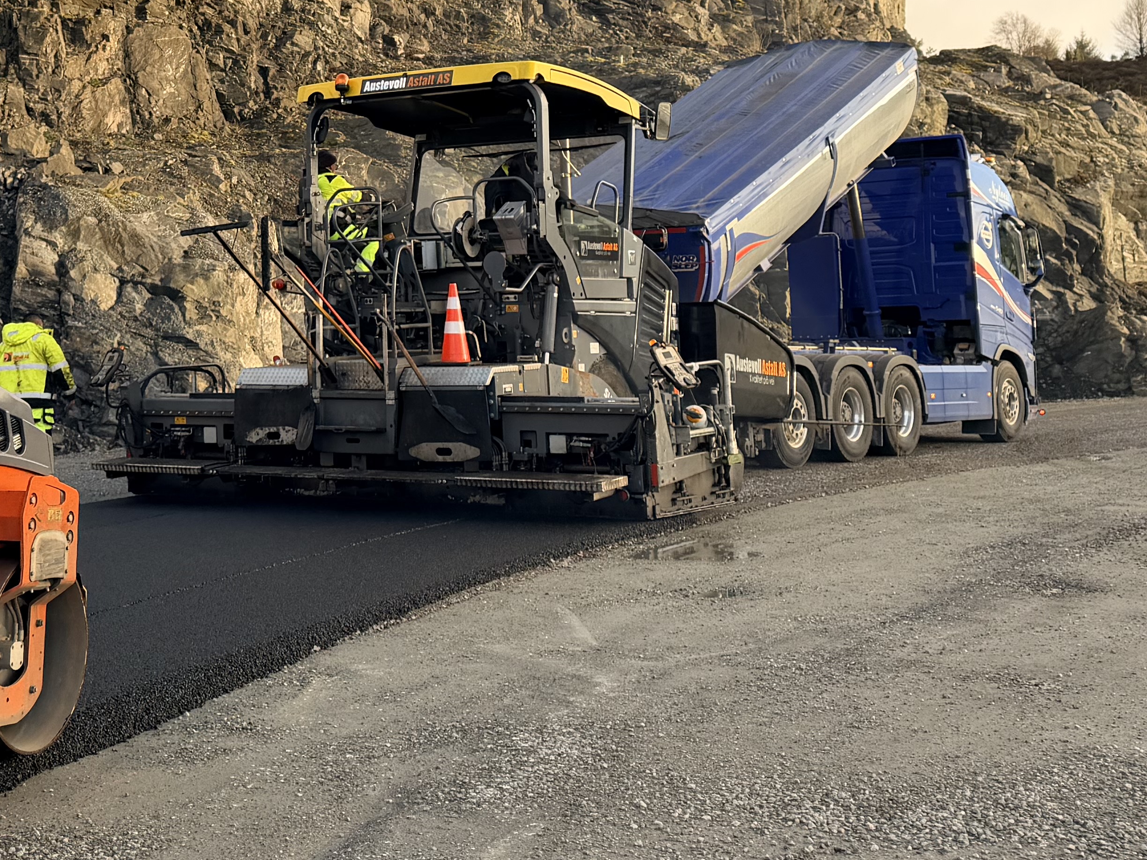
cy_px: 142
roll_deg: -0.1
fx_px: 1856
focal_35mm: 56
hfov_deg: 33.3
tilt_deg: +6.2
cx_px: 214
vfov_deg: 25.5
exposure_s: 1/878
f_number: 1.78
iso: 80
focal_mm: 6.76
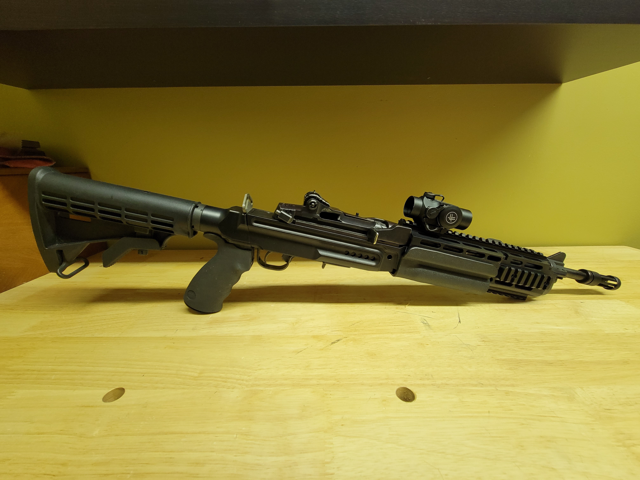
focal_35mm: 13
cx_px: 320
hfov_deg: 106.2
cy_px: 240
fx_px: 240
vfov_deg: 89.9
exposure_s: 1/40
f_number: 2.2
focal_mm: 2.2
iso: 320
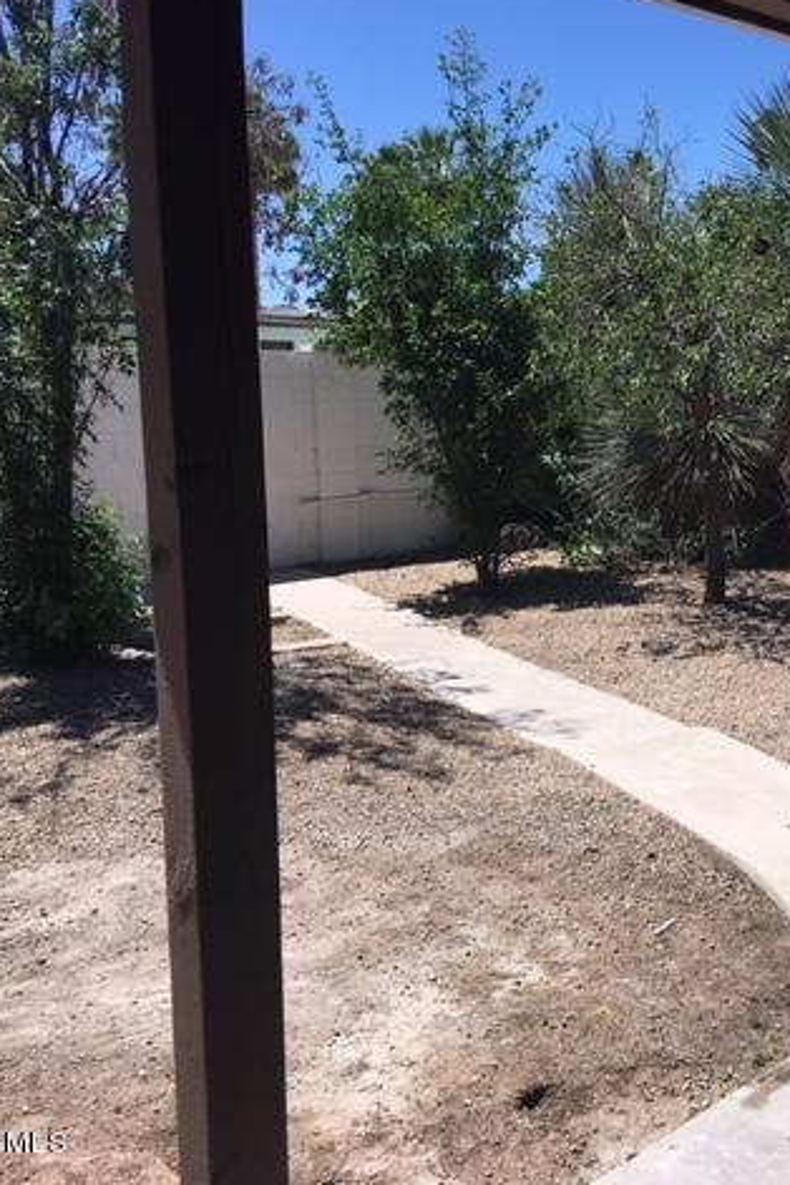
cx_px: 677
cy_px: 589
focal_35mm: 41
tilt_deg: -7.7
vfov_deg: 47.4
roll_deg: -0.2
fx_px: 1349
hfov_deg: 31.4
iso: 25
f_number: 2.2
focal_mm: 4.15
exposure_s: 1/2079
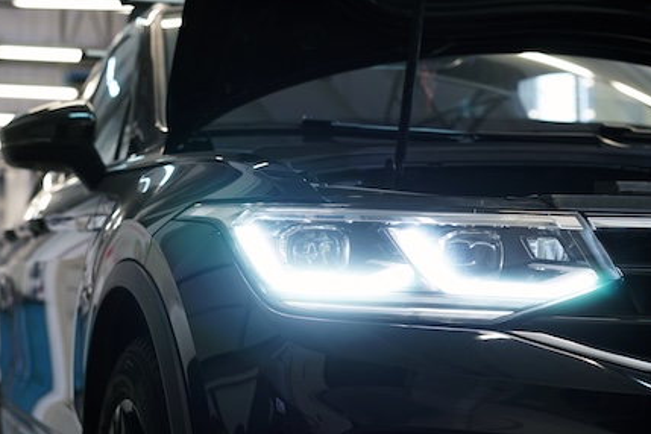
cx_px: 250
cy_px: 252
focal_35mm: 70
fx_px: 1266
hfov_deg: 28.8
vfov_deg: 19.4
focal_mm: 50
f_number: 3.5
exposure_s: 1/13
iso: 100
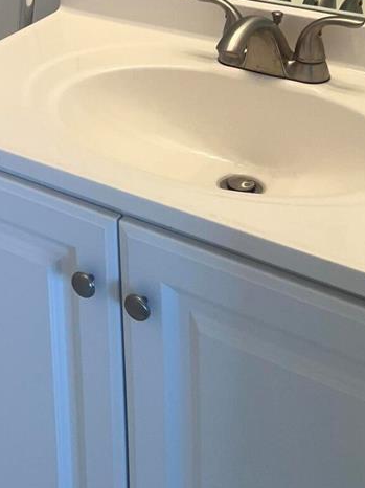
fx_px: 943
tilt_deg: -11.2
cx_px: -69
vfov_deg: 25.8
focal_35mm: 67
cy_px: -105
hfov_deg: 20.5
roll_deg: +2.4
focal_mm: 5.1
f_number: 1.6
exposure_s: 1/120
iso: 64
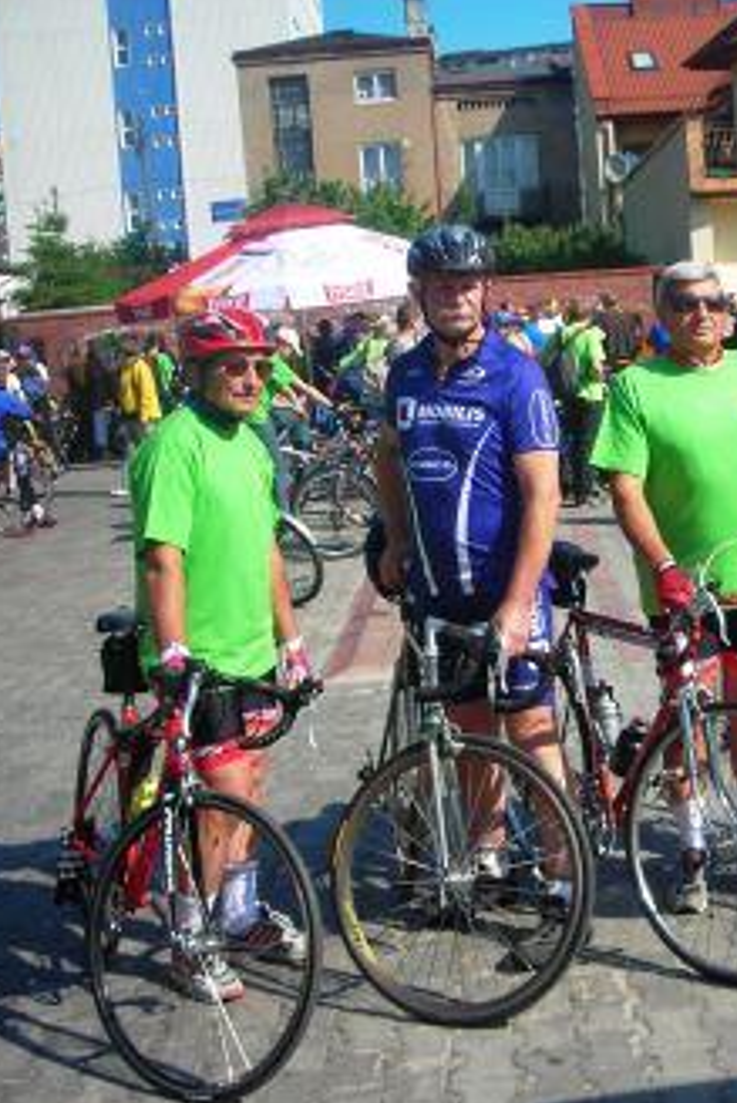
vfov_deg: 36.9
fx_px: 1656
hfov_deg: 24.8
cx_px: 569
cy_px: 555
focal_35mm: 54
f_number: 6.4
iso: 50
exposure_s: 1/165
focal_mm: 6.3
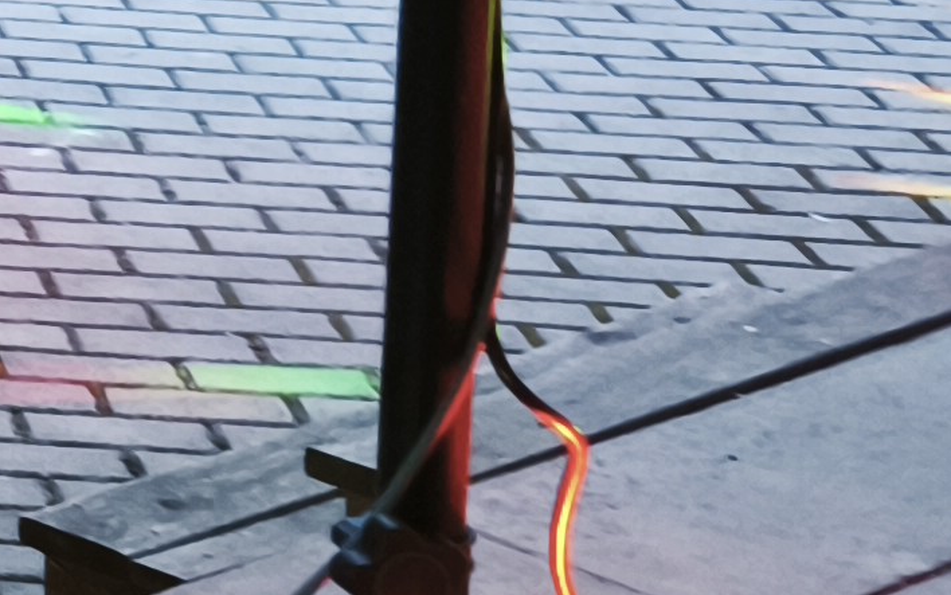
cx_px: -1742
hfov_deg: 10.9
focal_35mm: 141
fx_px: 3656
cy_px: -498
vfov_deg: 8.9
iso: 1250
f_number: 1.7
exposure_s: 1/33.3
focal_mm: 5.35
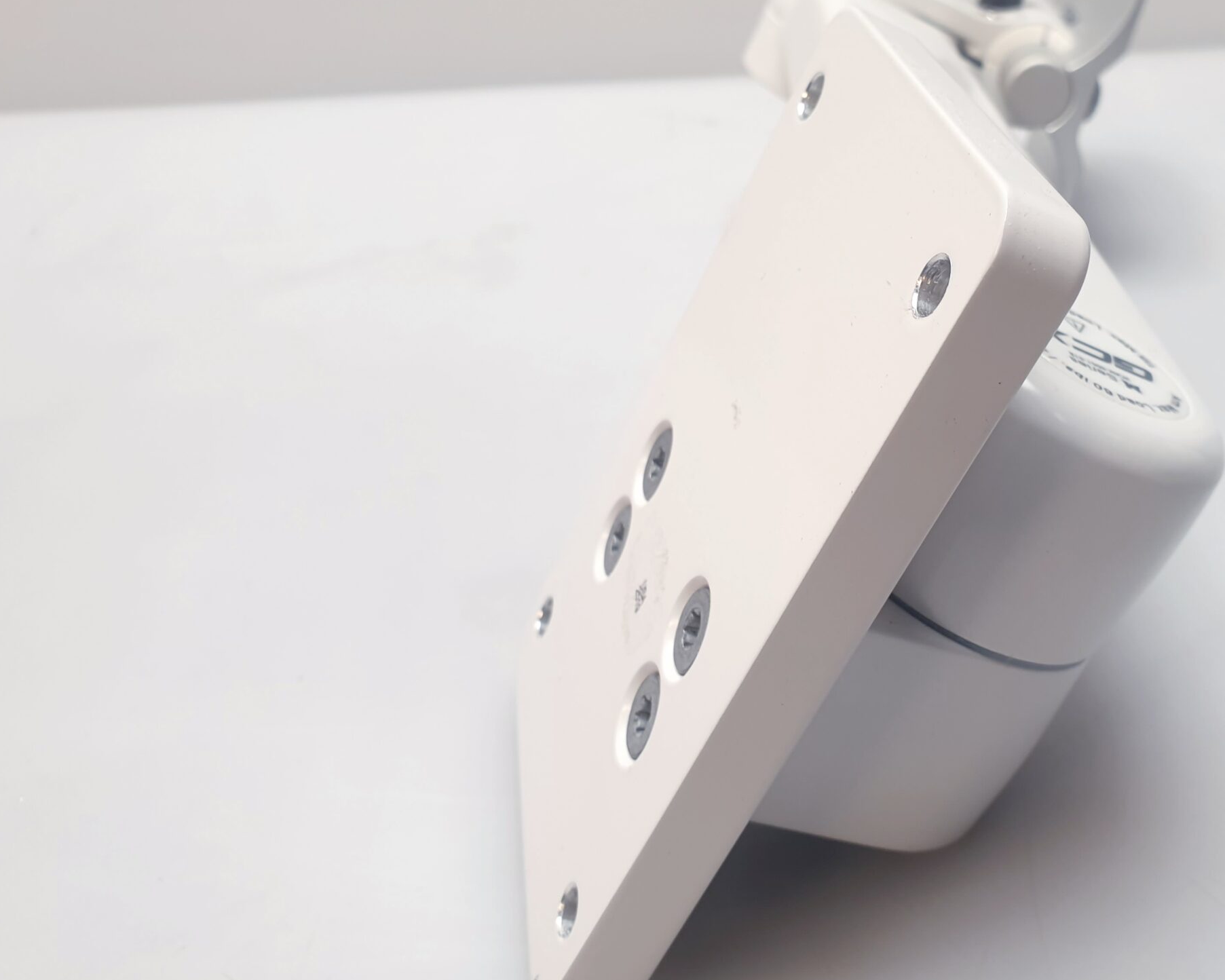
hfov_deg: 49.1
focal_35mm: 36
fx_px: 1305
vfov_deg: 41.1
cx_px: 850
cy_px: 452
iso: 64
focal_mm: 4.3
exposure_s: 1/50
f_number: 2.4
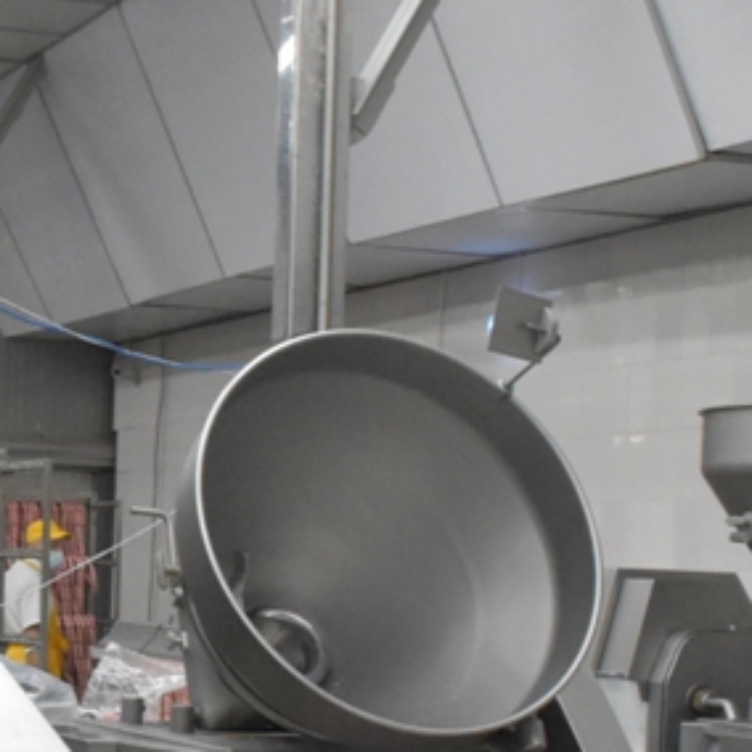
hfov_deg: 18.2
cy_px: 601
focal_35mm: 93
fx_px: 2286
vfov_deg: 18.5
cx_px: -11
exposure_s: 1/160
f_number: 6.3
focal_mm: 18
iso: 5000
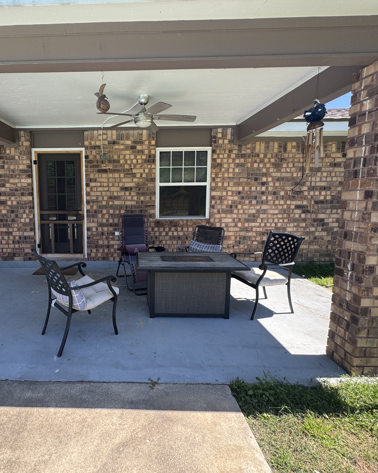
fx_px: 266
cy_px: 228
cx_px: 123
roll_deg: +0.3
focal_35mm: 19
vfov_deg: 83.2
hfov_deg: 68.7
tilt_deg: -6.5
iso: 40
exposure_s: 1/245
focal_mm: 2.22
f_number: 2.2
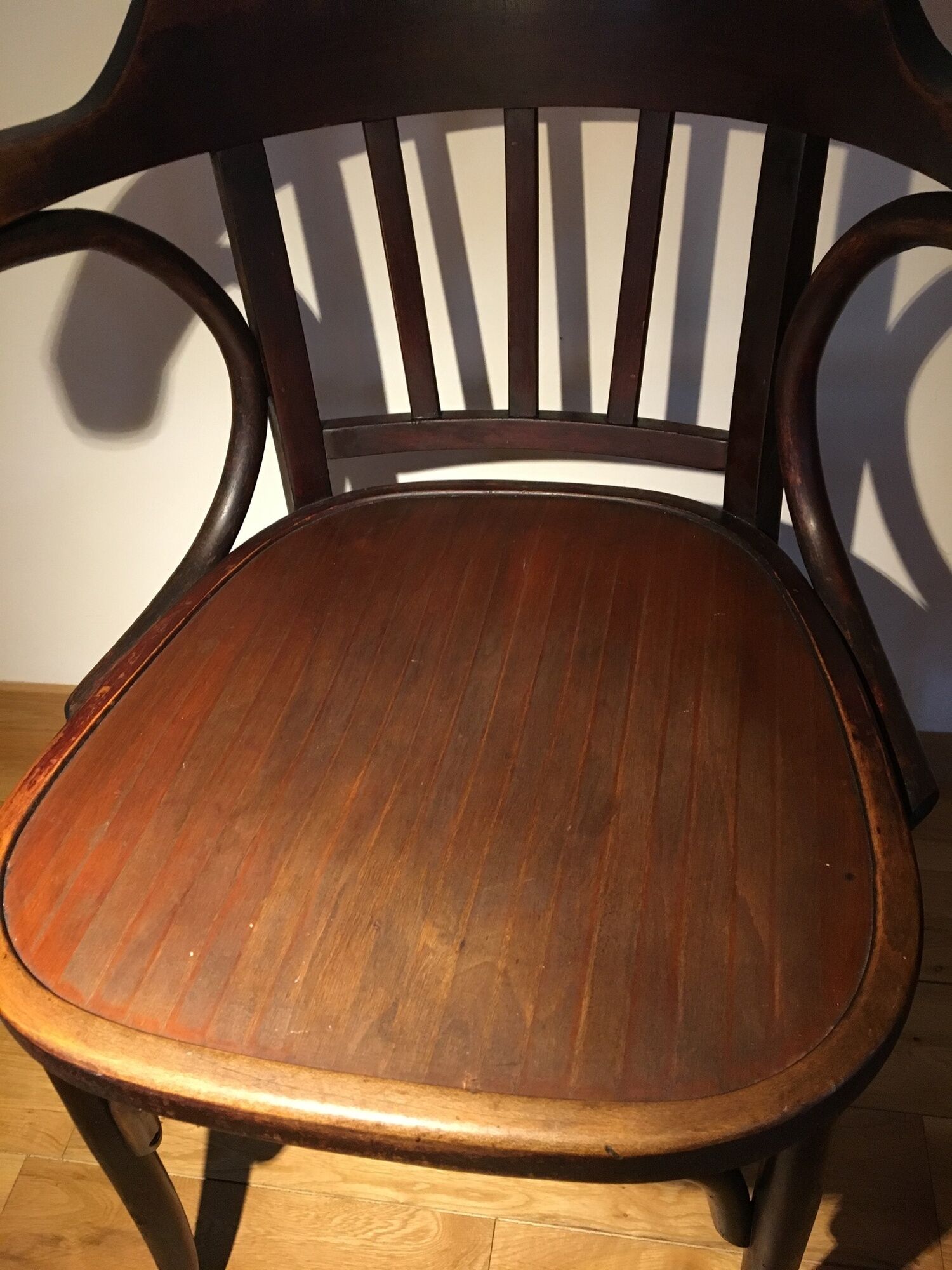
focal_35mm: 29
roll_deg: +8.3
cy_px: 635
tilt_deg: -42.2
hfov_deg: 48.2
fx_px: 1063
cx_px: 476
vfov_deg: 61.7
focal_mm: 4.15
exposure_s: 1/33
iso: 200
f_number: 2.2
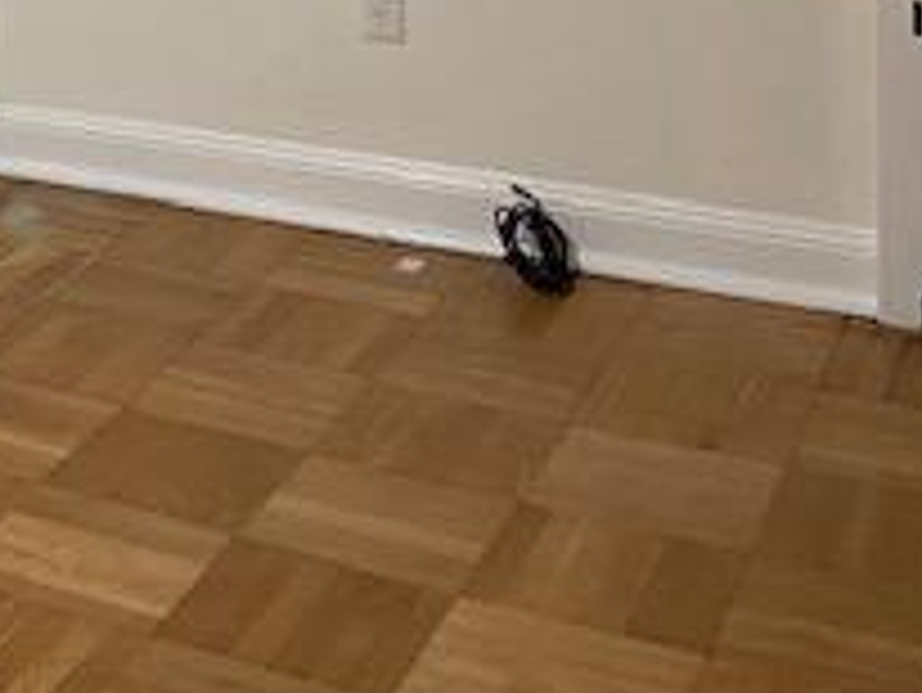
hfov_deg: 21.8
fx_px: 2159
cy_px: -346
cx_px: -274
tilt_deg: -4.2
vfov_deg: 16.6
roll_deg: +1.8
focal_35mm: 81
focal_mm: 4.25
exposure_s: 1/60
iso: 320
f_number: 1.8
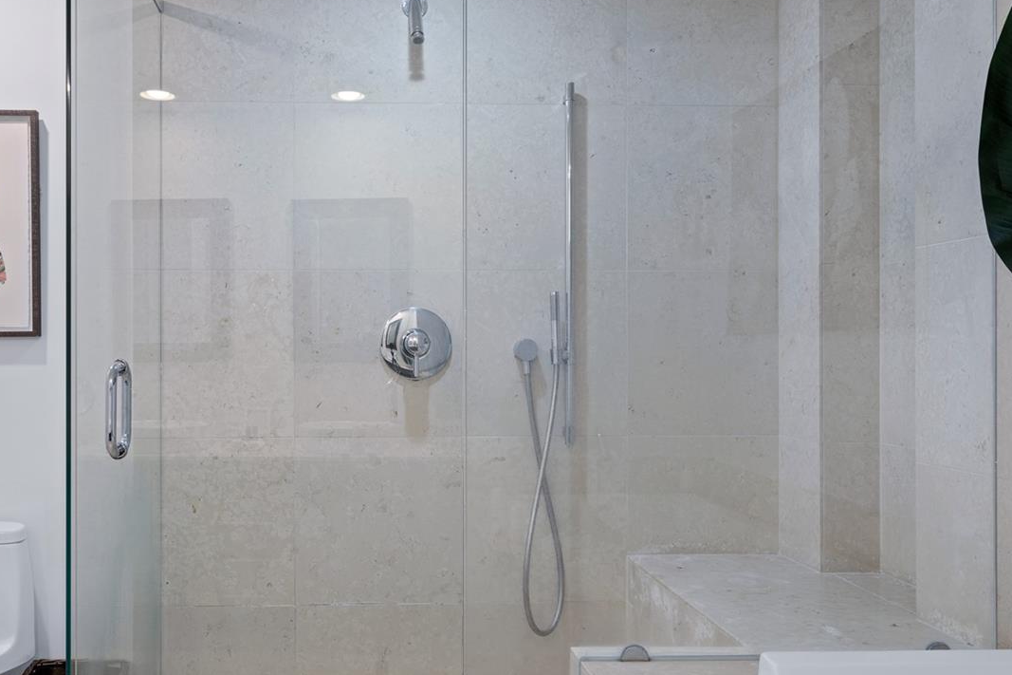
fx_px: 1012
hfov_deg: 52.5
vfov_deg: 36.8
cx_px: 369
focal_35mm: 36
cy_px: 370
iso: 400
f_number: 8
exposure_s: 1/2
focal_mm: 24
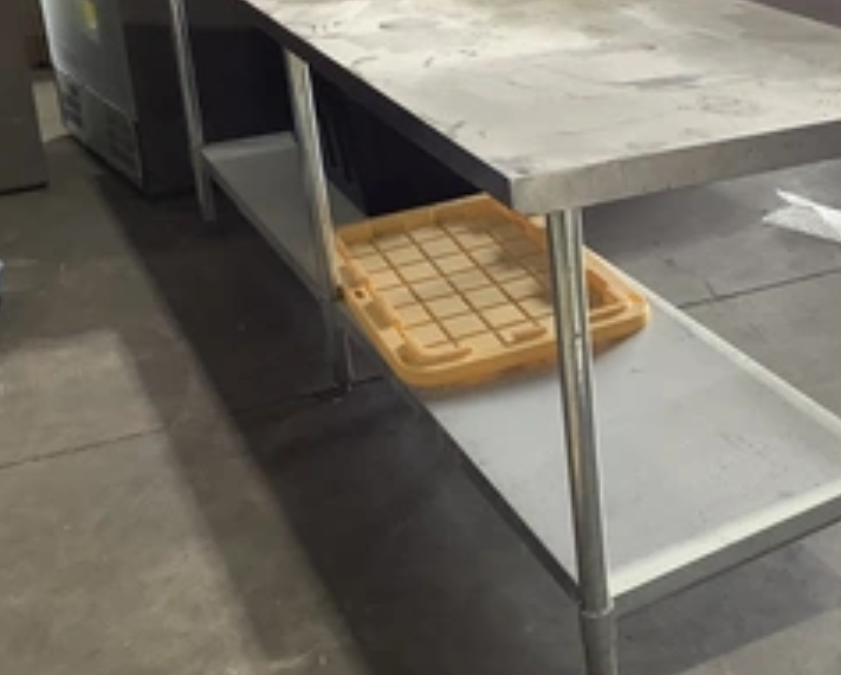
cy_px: 288
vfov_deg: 29.7
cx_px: 593
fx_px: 1270
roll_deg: +0.5
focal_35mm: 51
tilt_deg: -23.7
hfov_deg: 36.1
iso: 80
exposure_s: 1/60
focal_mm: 3.3
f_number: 2.4
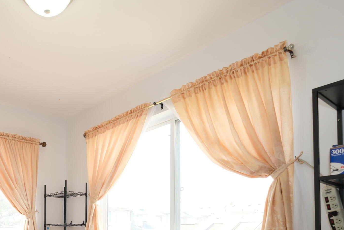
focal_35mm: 32
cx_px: 67
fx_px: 306
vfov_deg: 36.7
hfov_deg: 54.5
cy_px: 232
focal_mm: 10
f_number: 4
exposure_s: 1/100
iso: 400
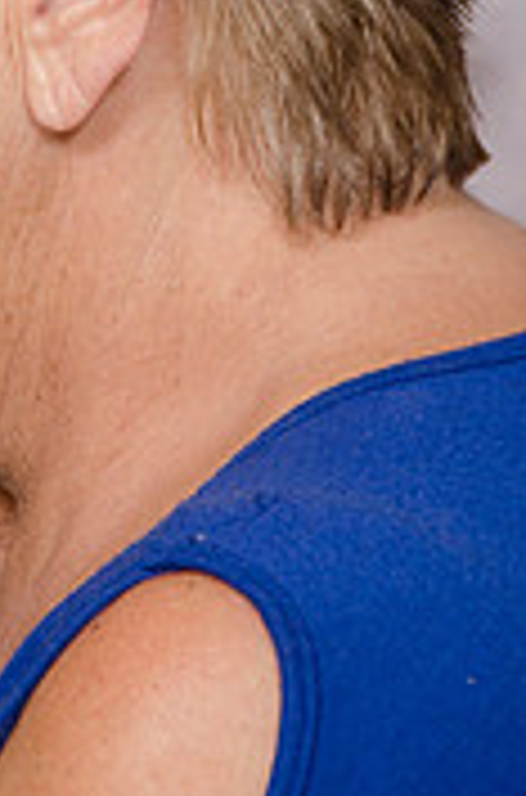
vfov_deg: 3.6
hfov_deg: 2.4
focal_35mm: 573
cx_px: 22
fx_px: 12632
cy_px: -103
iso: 200
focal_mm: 150
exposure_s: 1/125
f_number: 5.6
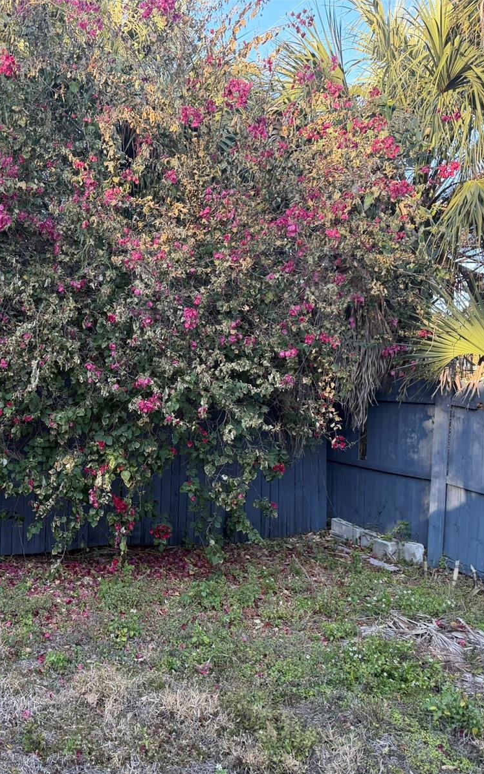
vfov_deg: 56.7
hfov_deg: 36.2
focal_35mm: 34
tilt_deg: +1.6
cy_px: 387
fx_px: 718
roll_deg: -3.7
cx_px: 108
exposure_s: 1/127
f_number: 1.78
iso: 80
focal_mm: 6.76
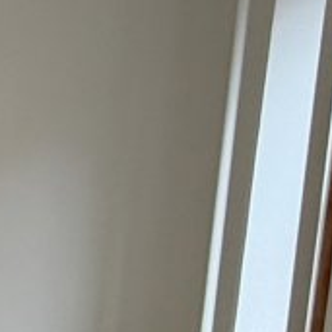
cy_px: 377
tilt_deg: -6.4
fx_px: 944
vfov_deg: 19.0
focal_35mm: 87
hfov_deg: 10.9
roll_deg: -0.1
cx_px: -711
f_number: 2.2
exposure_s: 1/121
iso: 50
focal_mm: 2.22
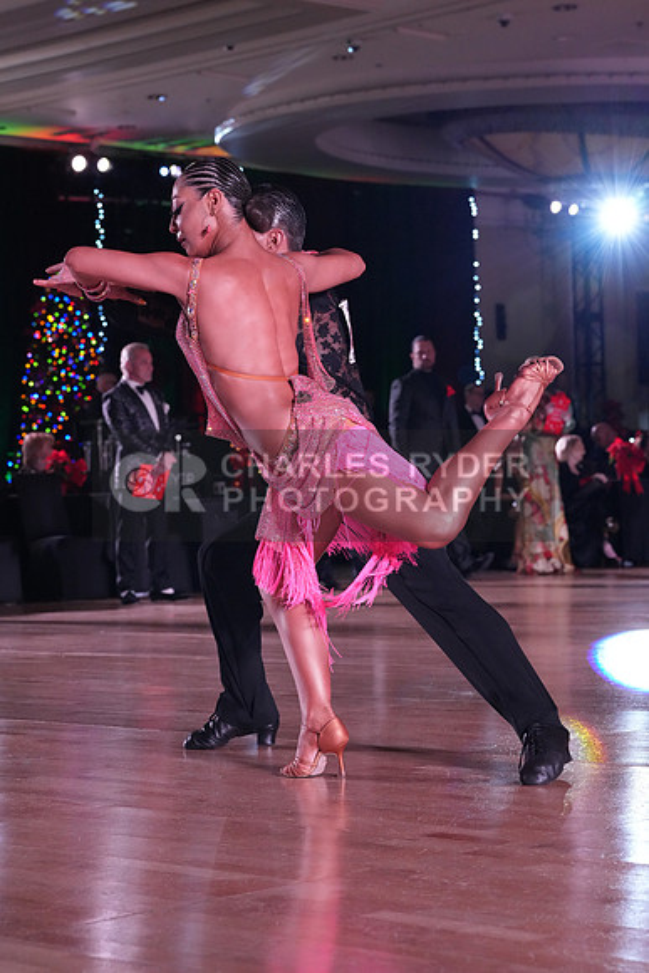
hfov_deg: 15.5
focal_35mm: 88
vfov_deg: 23.1
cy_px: 486
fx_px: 2378
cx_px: 324
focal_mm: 88
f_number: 7.1
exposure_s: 1/250
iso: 5000
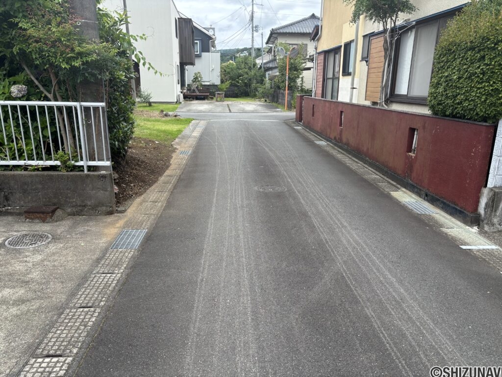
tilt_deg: -14.8
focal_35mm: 26
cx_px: 251
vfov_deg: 53.1
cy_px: 188
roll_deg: -2.1
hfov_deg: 67.3
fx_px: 377
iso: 50
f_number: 1.6
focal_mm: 5.96
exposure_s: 1/1115
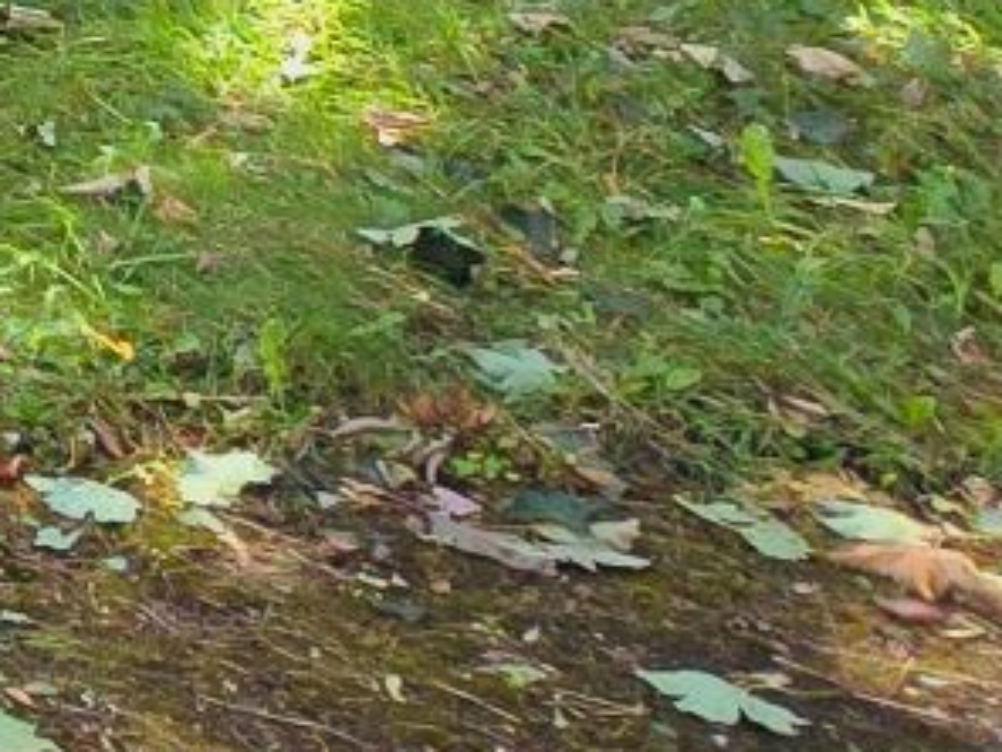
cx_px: -1679
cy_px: -776
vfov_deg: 13.8
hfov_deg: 13.0
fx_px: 2605
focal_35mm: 90
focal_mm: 2.2
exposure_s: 1/270
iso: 50
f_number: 2.2
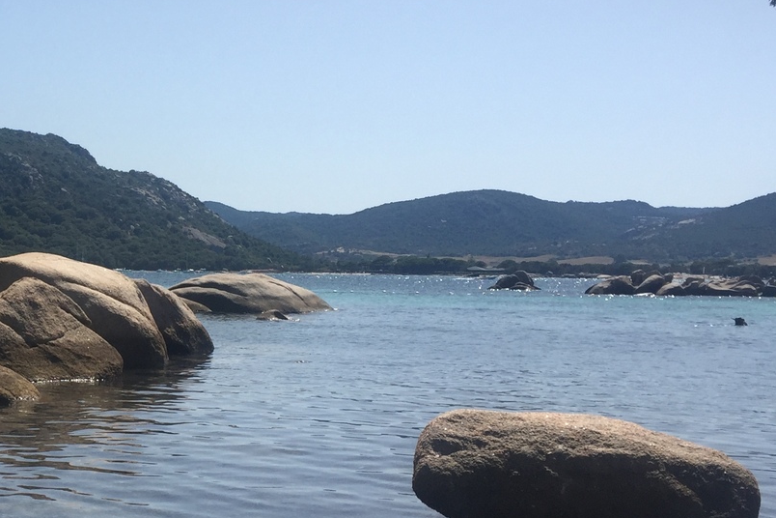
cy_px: 275
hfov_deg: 31.5
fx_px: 1293
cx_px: 45
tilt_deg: +0.8
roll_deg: -1.6
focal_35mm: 60
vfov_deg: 22.6
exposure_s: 1/2639
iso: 32
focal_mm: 4.15
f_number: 2.2
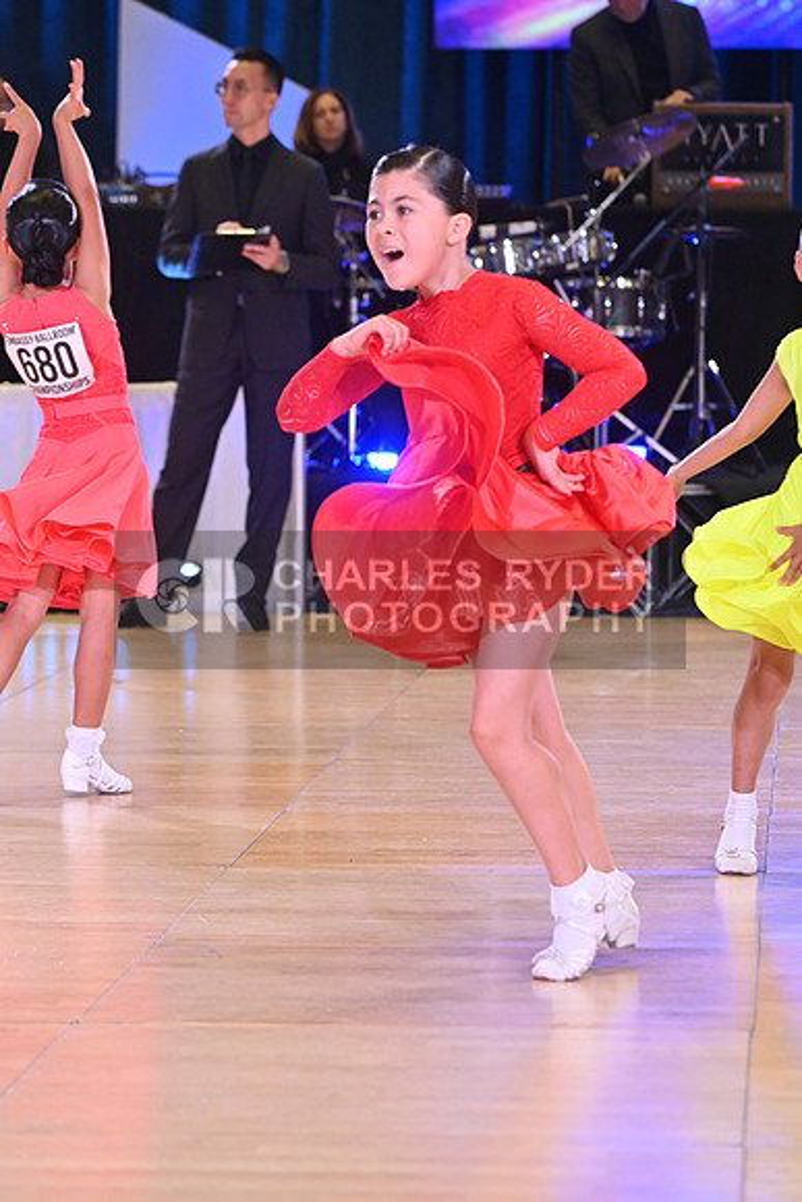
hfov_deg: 9.5
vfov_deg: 14.2
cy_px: 601
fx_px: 4842
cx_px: 401
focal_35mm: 145
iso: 4000
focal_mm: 145
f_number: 6.3
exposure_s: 1/400
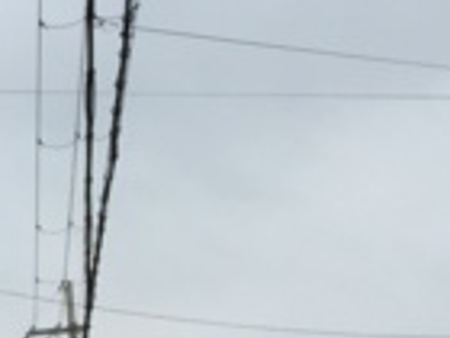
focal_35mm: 124
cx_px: -338
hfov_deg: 14.2
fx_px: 1612
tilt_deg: +2.1
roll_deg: +1.3
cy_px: 628
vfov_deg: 11.1
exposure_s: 1/1199
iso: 32
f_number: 2.2
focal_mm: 4.15
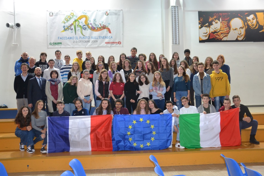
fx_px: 242
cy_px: 88
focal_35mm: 33
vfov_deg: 40.0
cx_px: 132
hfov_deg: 57.2
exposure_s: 1/60
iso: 1600
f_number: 3.8
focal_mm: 22
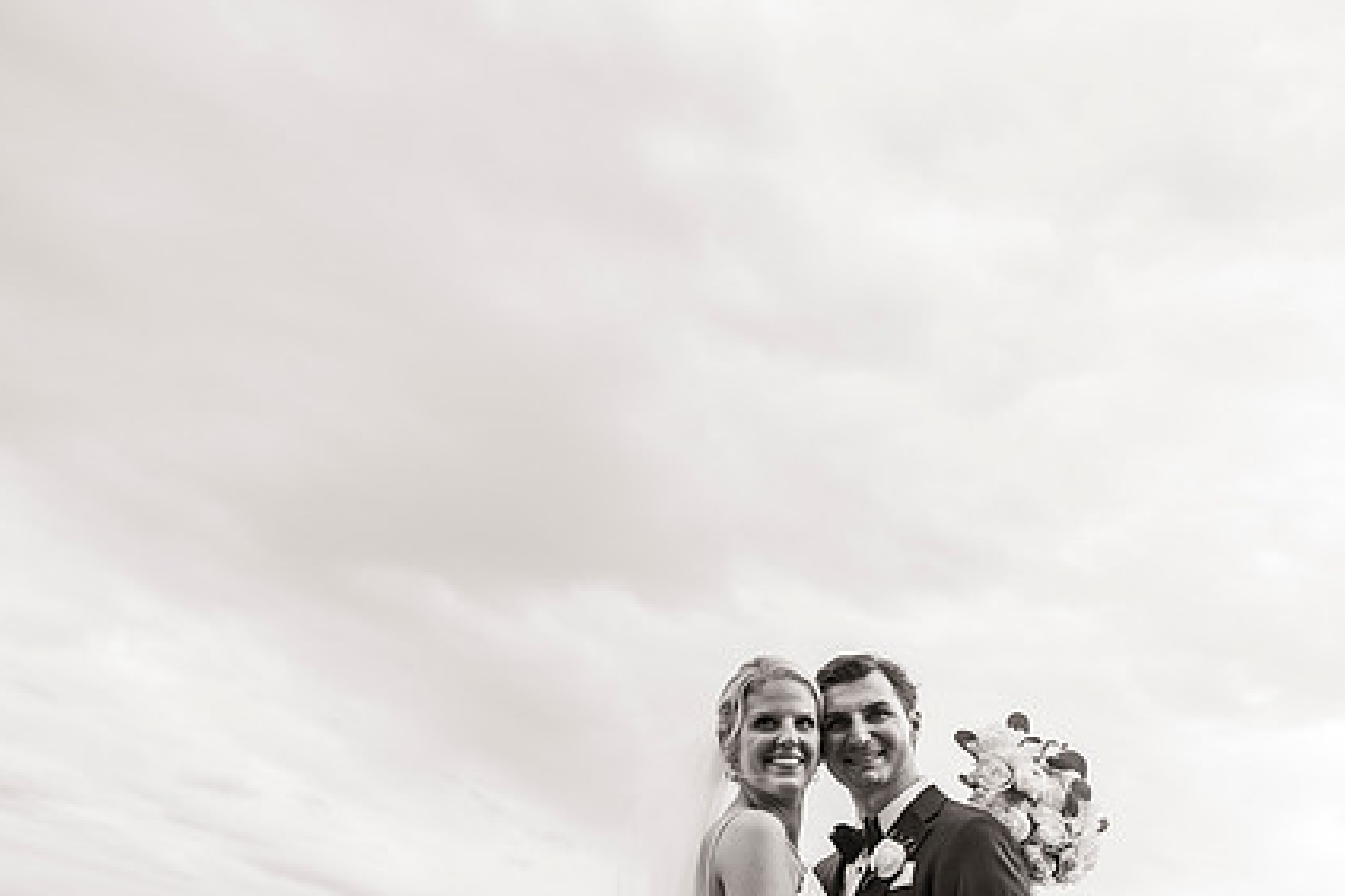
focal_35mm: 48
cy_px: 570
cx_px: 878
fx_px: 1793
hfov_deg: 40.7
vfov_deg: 28.0
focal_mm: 35
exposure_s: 1/2000
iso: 800
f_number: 2.5
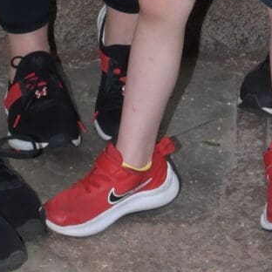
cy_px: -745
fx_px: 2978
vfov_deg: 4.8
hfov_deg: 5.2
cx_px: 235
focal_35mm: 335
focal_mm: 32
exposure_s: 1/250
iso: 400
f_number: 11
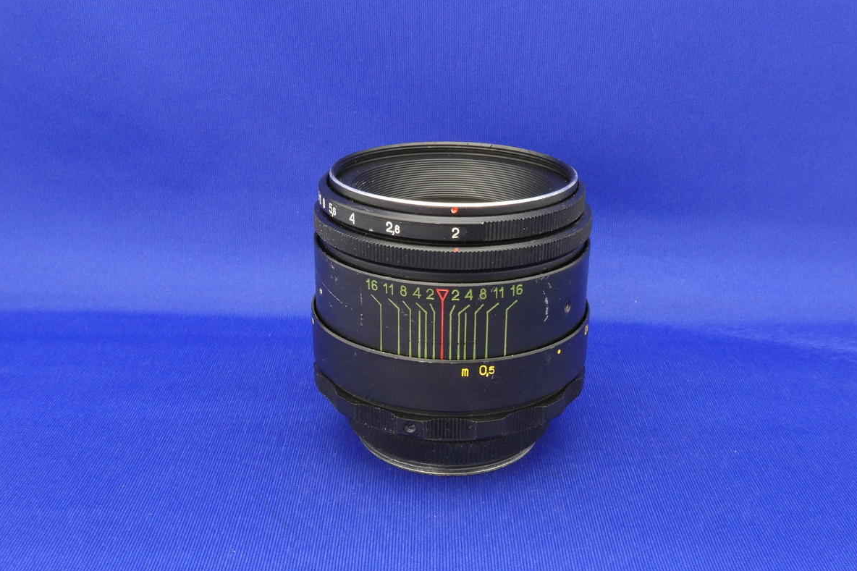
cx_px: 432
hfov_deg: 49.6
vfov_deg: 34.2
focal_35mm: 39
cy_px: 316
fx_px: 928
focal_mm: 6.7
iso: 200
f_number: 8
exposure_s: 1
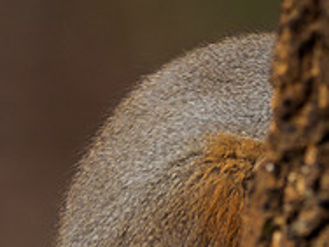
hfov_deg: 1.0
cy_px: 267
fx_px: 19427
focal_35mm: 2044
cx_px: 372
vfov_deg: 0.7
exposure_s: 1/400
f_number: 4.5
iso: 400
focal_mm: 300
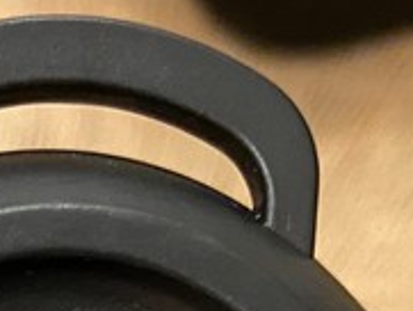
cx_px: 39
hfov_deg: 13.3
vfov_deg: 9.0
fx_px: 1755
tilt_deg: -63.1
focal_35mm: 147
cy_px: 761
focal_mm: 4.25
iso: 320
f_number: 1.8
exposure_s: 1/33
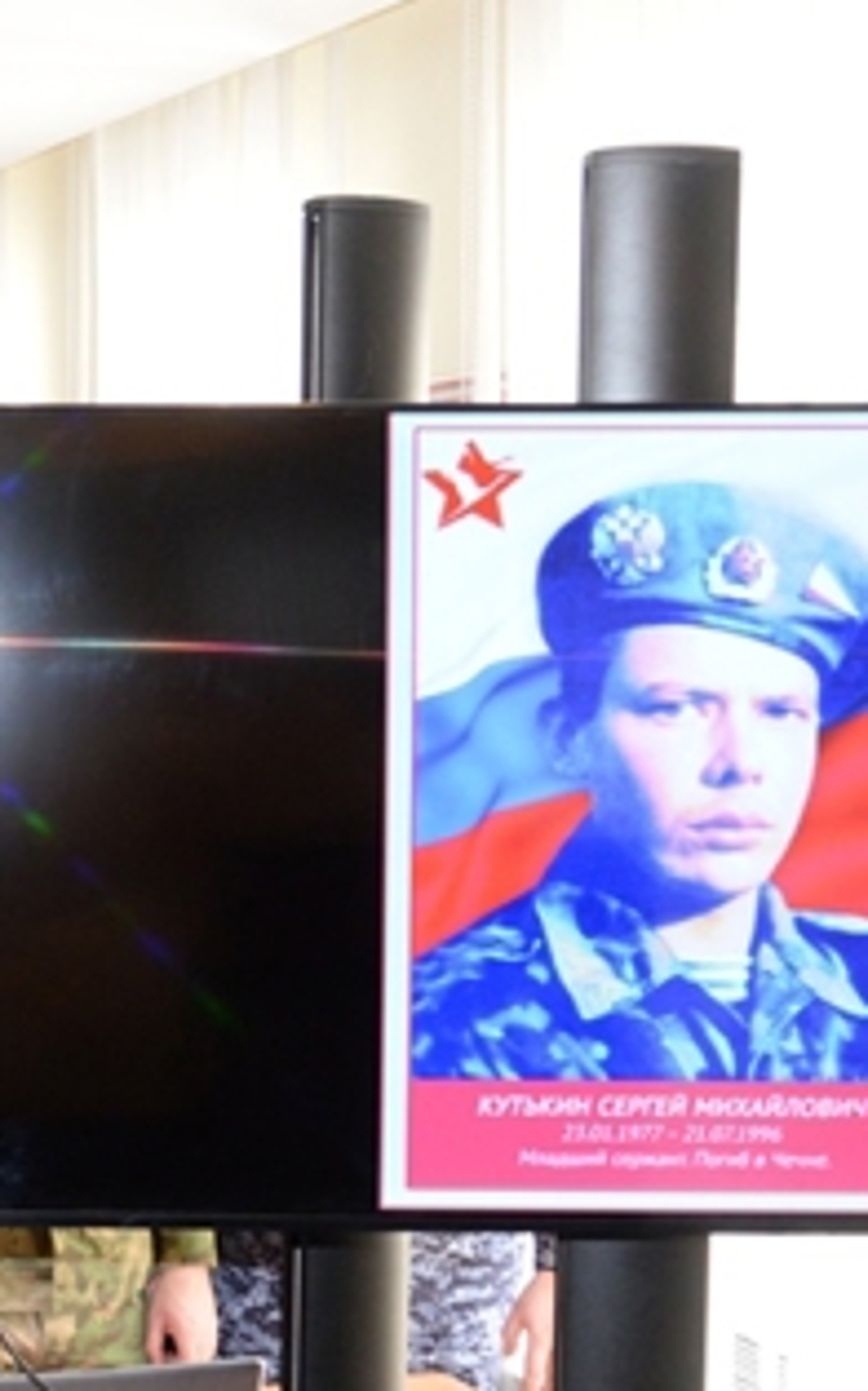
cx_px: -294
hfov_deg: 16.7
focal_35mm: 73
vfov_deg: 28.2
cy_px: 766
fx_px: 2766
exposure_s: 1/125
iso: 2200
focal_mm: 30
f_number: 5.6
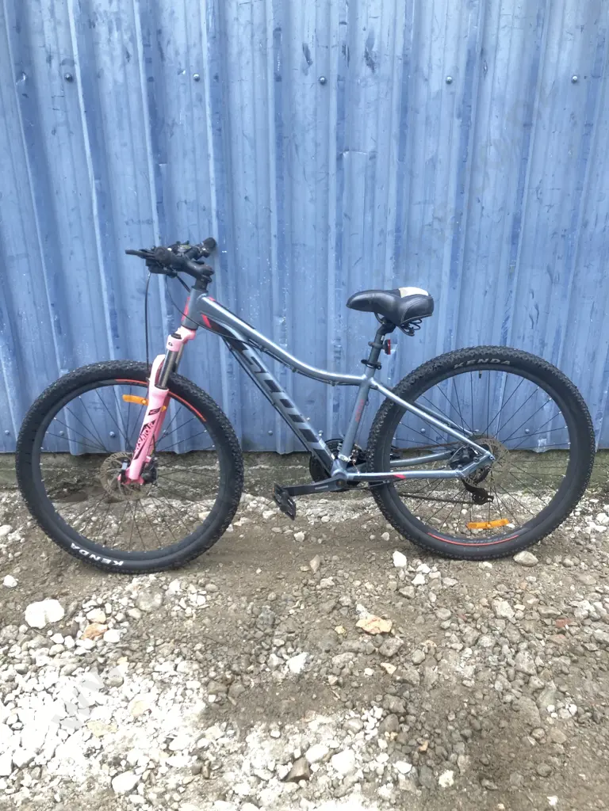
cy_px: 406
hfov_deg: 49.7
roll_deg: +0.1
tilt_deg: -20.5
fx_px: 657
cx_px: 304
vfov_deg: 63.4
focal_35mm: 28
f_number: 1.8
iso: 64
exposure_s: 1/121
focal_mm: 3.99
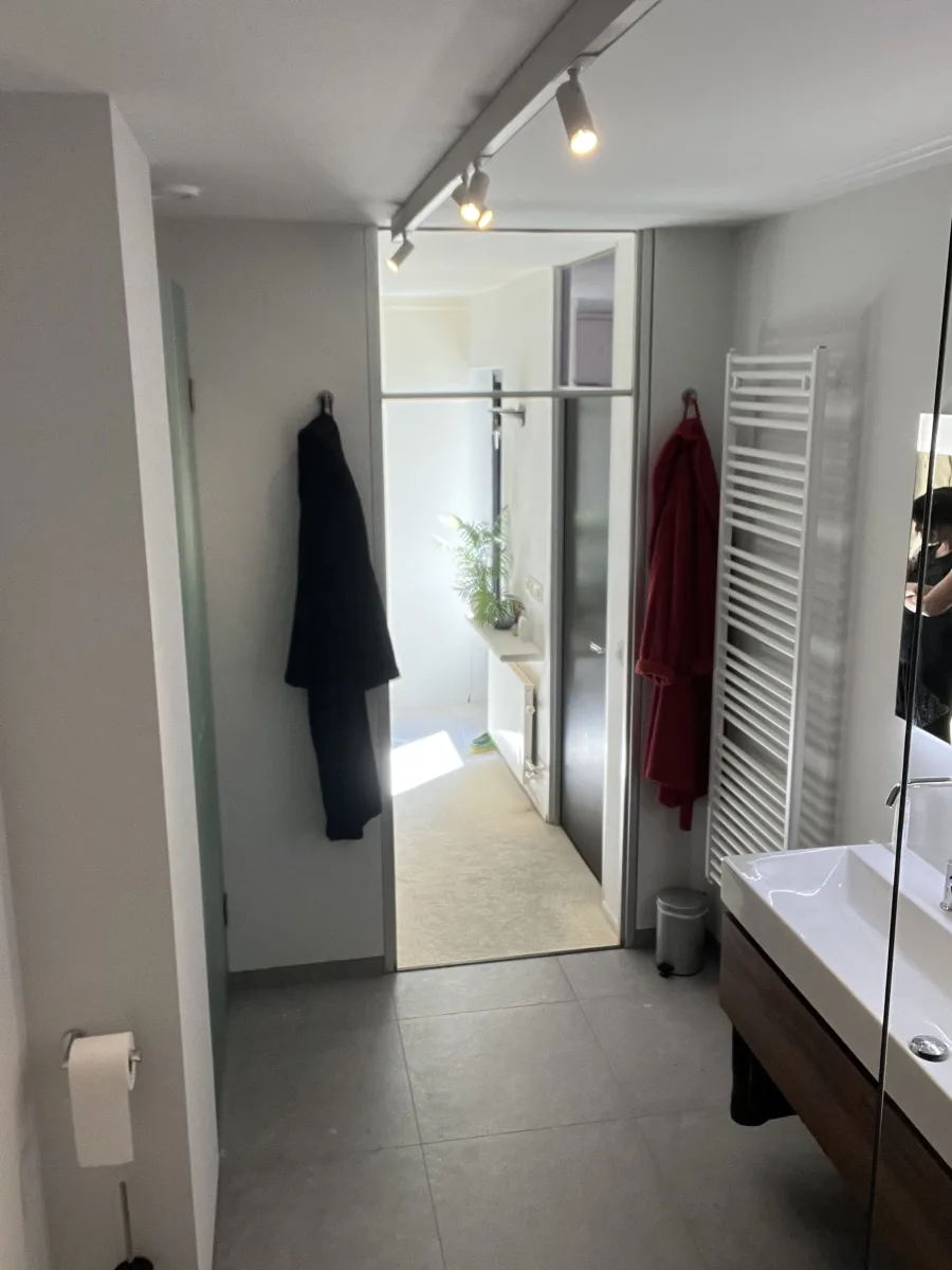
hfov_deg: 46.8
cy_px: 635
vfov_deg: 60.0
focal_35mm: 30
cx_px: 476
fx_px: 1100
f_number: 2.2
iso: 100
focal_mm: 2.71
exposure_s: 1/86
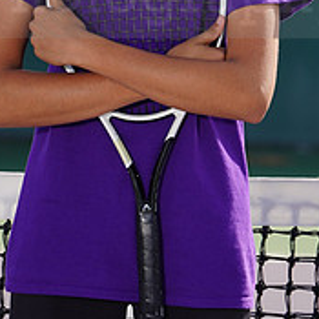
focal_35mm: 779
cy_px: -20
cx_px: 107
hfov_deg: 2.3
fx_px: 8122
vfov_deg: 2.2
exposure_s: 1/250
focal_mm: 276
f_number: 8
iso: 100
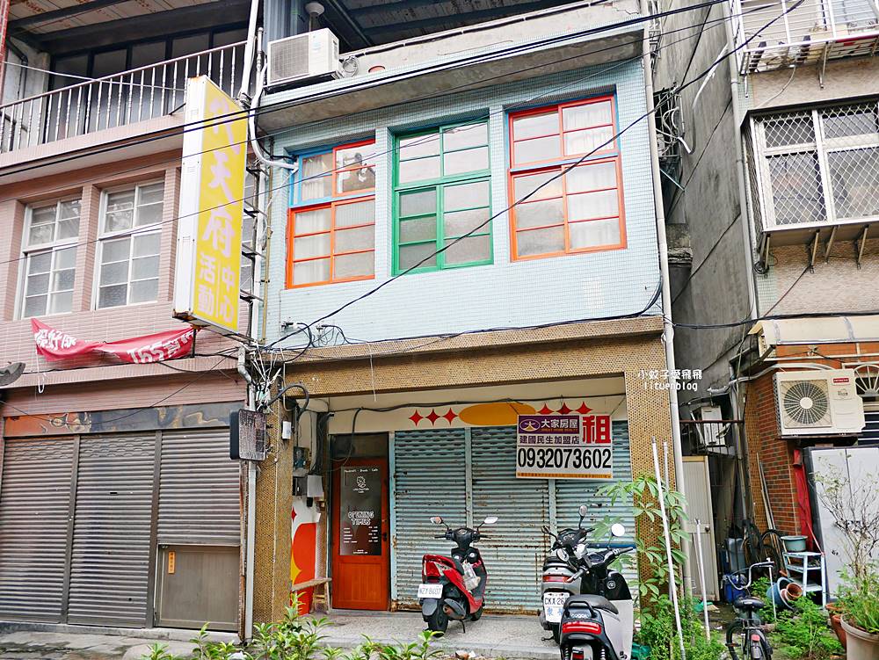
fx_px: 711
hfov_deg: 63.4
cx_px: 440
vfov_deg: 49.8
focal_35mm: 28
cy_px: 330
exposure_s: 1/200
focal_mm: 14
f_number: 2.5
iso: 200
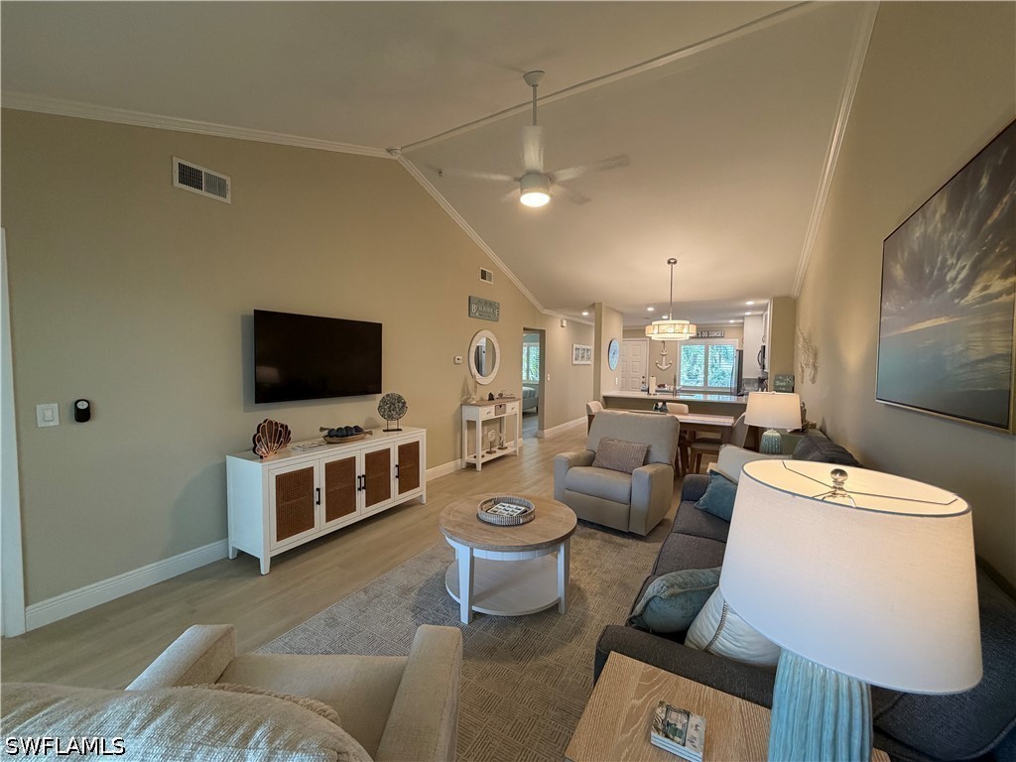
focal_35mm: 14
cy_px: 381
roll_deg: +0.1
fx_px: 411
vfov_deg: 85.7
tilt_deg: -3.0
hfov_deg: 102.1
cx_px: 508
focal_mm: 2.22
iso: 320
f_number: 2.2
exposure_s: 1/120
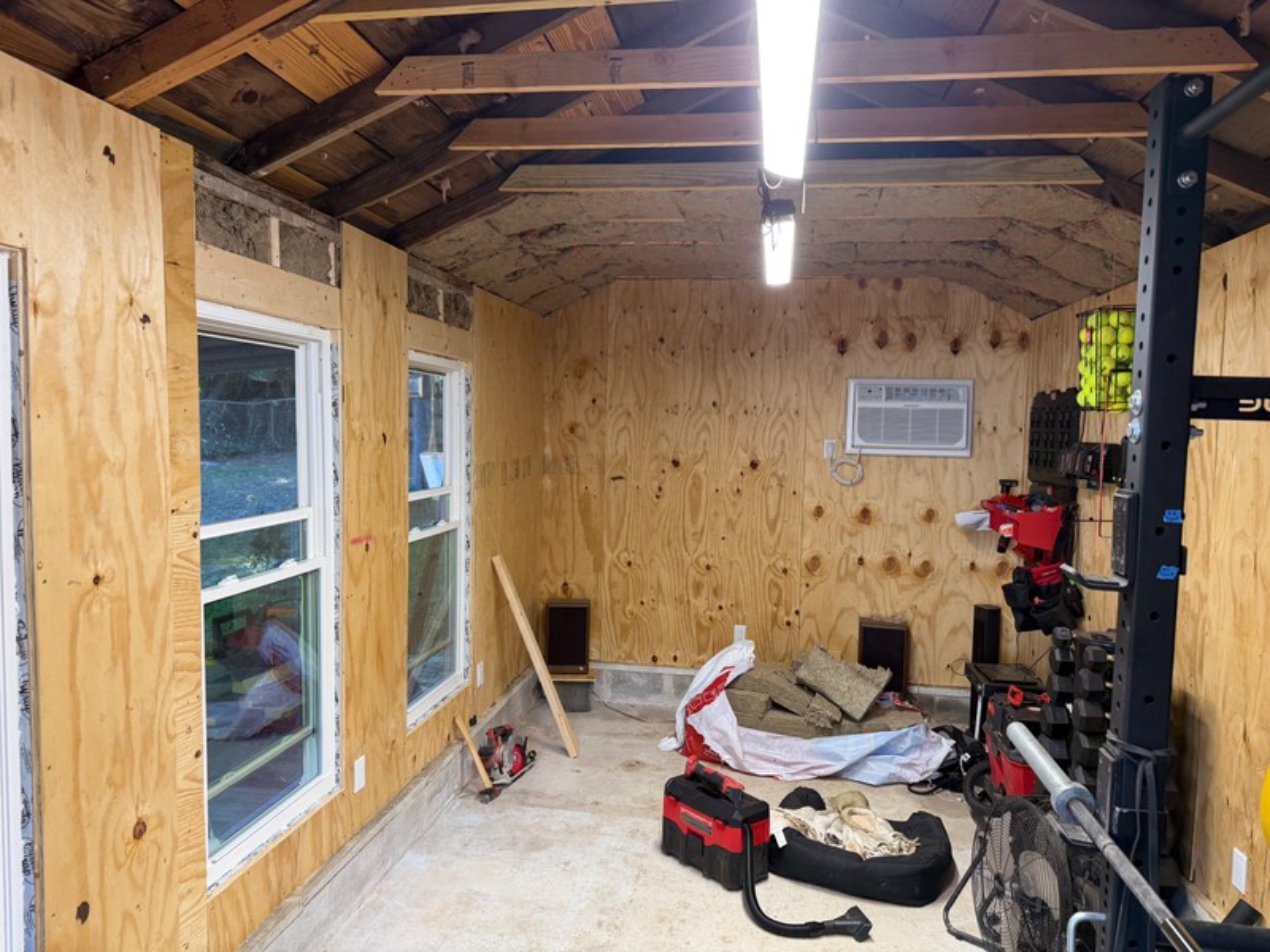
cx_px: 635
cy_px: 476
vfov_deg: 56.8
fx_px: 881
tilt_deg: -4.0
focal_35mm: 24
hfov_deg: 71.6
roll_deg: -0.5
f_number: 1.78
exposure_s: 1/121
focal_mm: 6.76
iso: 125
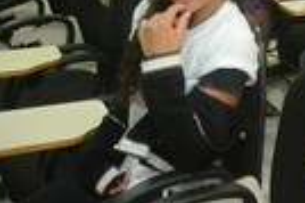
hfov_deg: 17.7
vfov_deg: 12.8
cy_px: -107
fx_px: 855
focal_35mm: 101
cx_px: 487
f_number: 3.5
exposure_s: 1/100
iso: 3200
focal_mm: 20
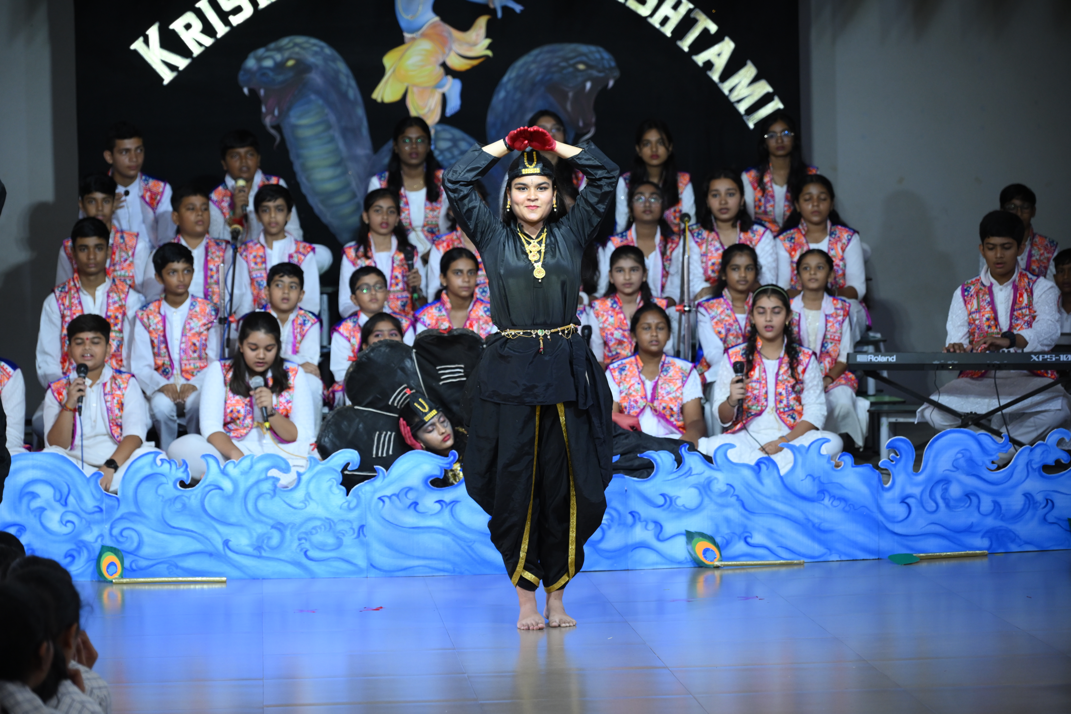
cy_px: 357
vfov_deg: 11.4
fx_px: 3570
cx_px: 536
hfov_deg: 17.1
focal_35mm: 120
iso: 1600
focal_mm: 120
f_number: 4
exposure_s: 1/200
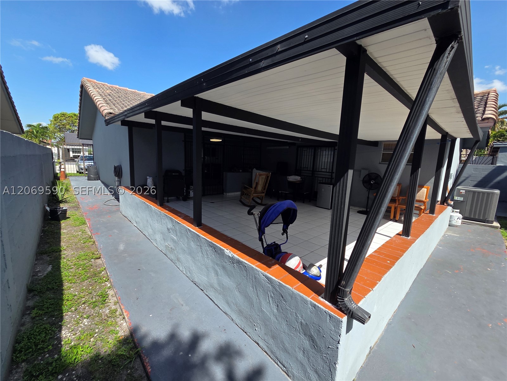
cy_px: 190
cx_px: 254
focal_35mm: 13
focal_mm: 2.2
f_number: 2.2
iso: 50
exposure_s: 1/1304
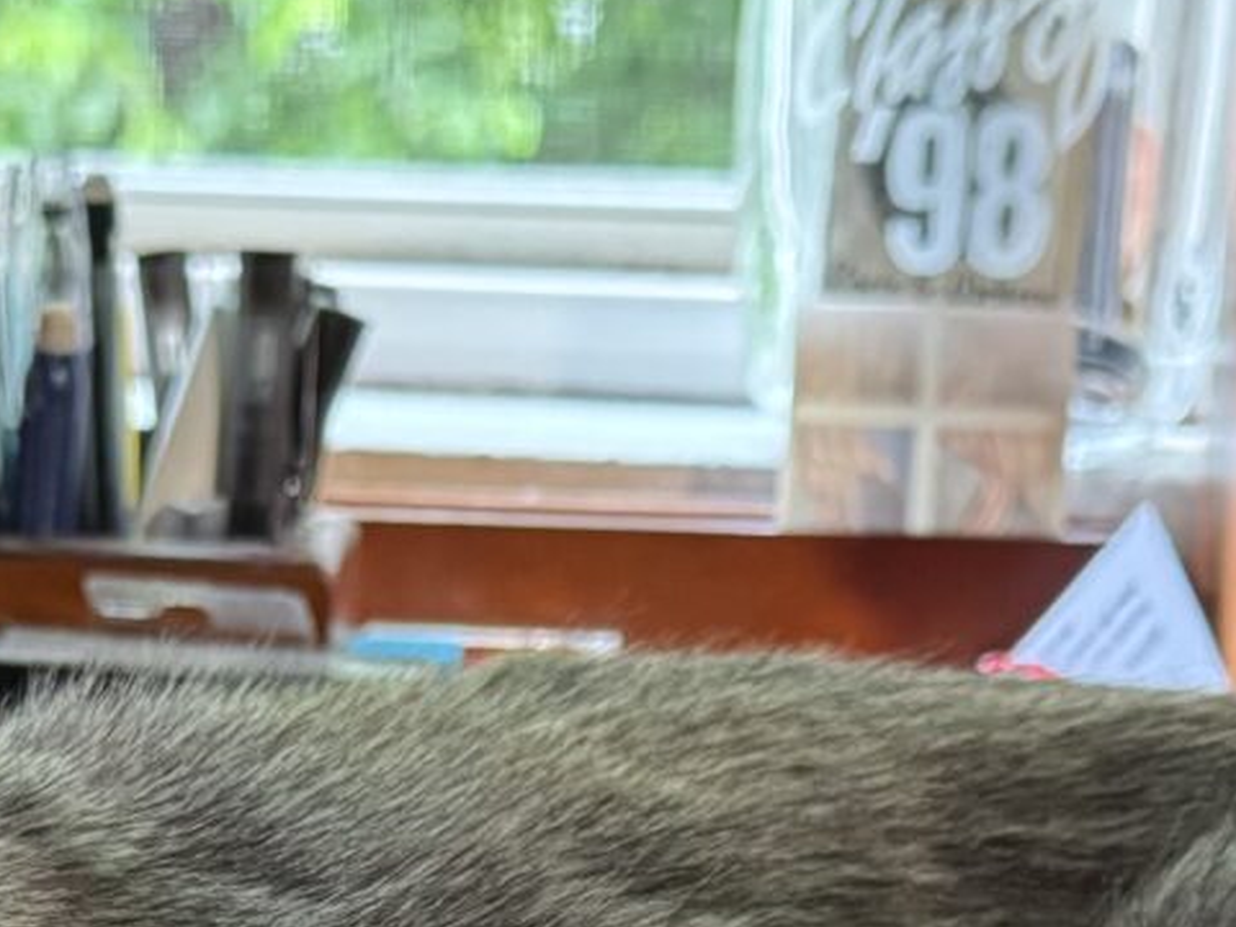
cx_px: 299
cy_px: 1324
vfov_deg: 11.2
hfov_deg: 15.3
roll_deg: -2.0
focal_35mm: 128
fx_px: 4570
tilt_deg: -16.1
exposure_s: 1/60
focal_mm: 6.76
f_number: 1.78
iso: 500
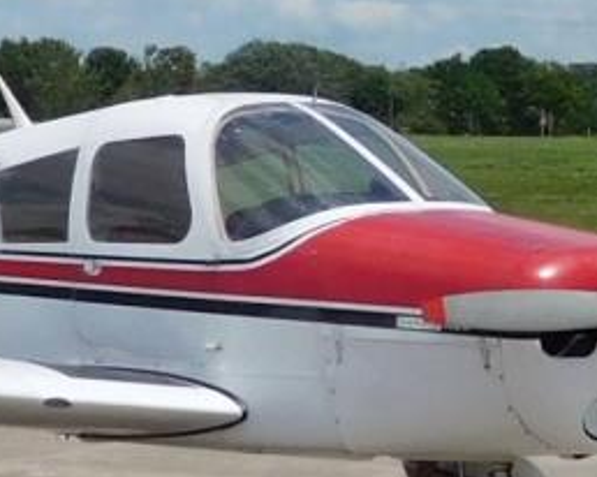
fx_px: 1713
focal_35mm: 97
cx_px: 95
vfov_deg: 15.8
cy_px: 238
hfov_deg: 19.5
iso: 125
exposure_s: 1/1000
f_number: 6.8
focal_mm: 4.5
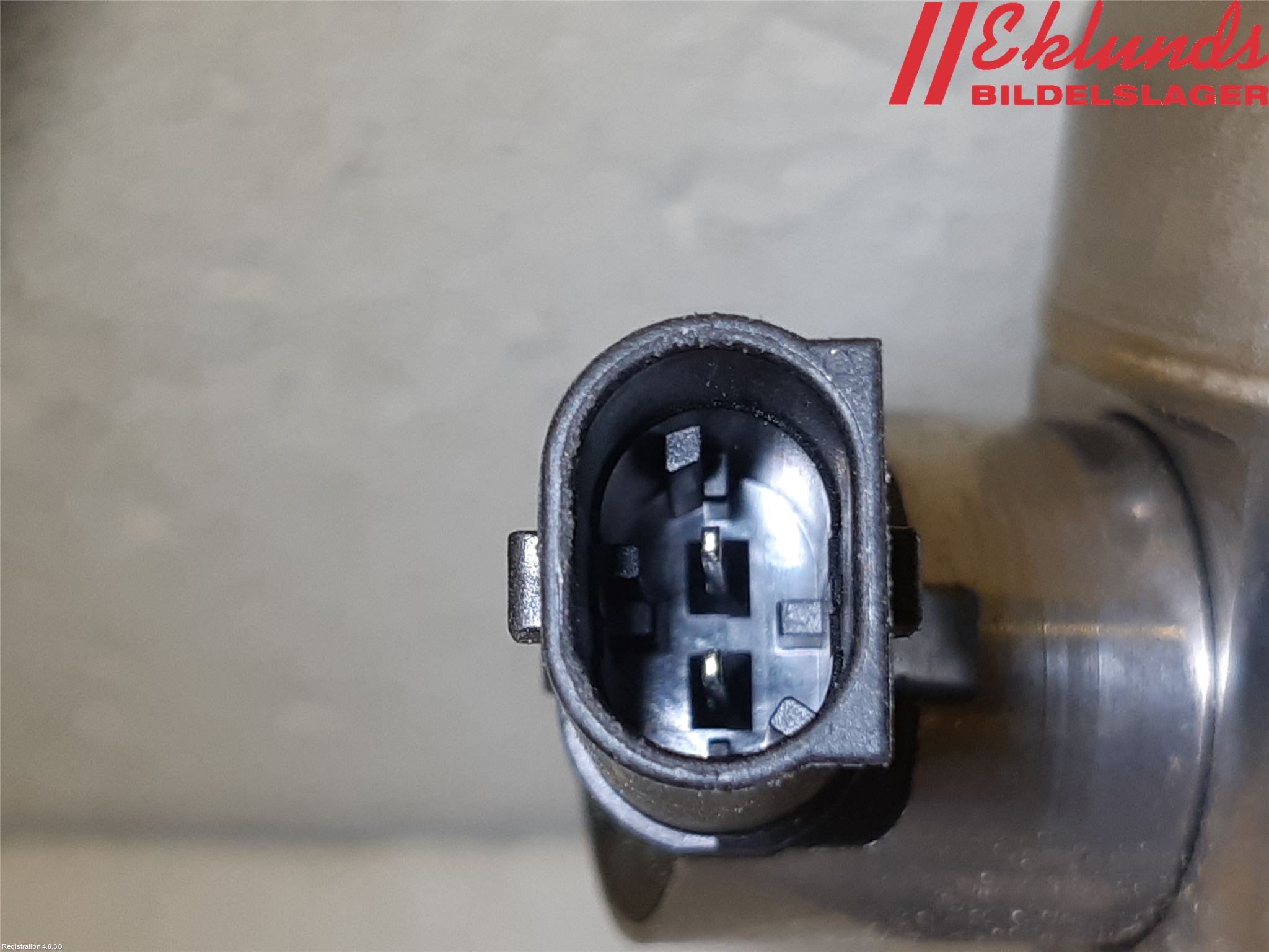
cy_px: 476
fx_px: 953
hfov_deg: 67.3
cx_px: 634
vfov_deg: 53.1
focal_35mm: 26
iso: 64
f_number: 1.7
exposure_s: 1/50
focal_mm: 3.93
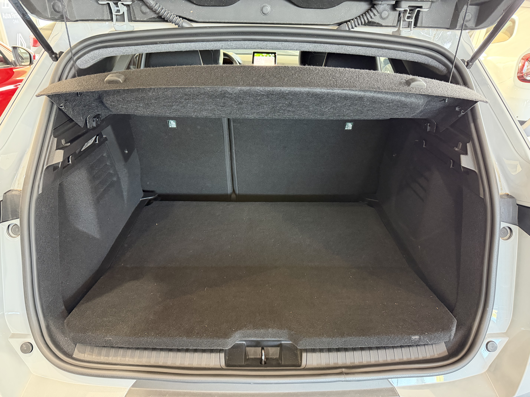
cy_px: 198
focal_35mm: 24
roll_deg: -1.6
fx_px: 367
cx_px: 265
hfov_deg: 71.6
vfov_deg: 56.8
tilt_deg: -26.5
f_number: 1.78
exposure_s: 1/53
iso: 800
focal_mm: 6.76
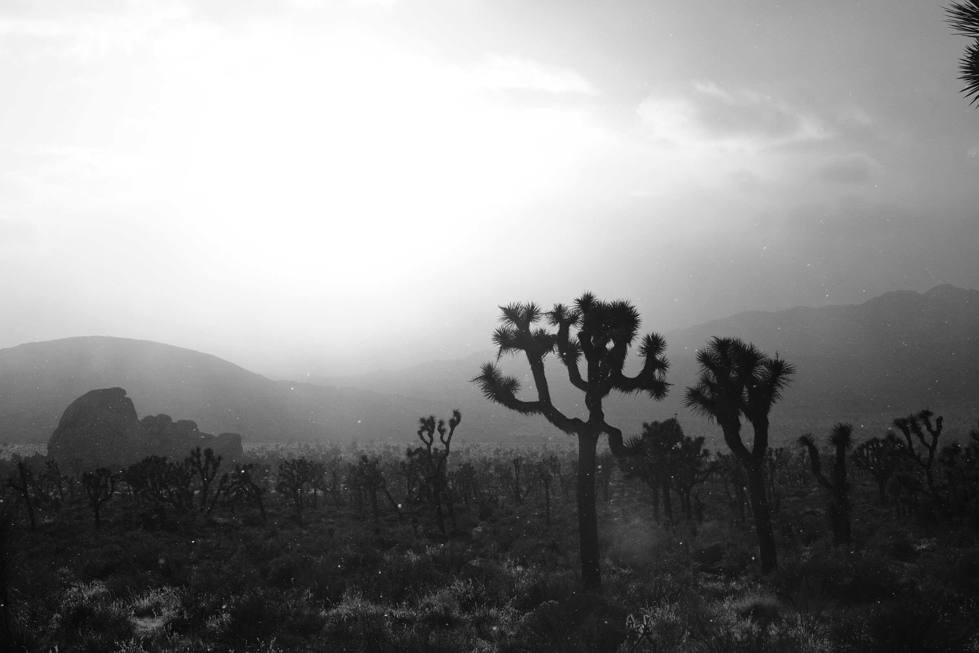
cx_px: 491
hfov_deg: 22.6
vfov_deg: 15.2
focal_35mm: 90
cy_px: 347
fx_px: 2447
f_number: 7.1
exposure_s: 1/900
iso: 400
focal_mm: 56.3
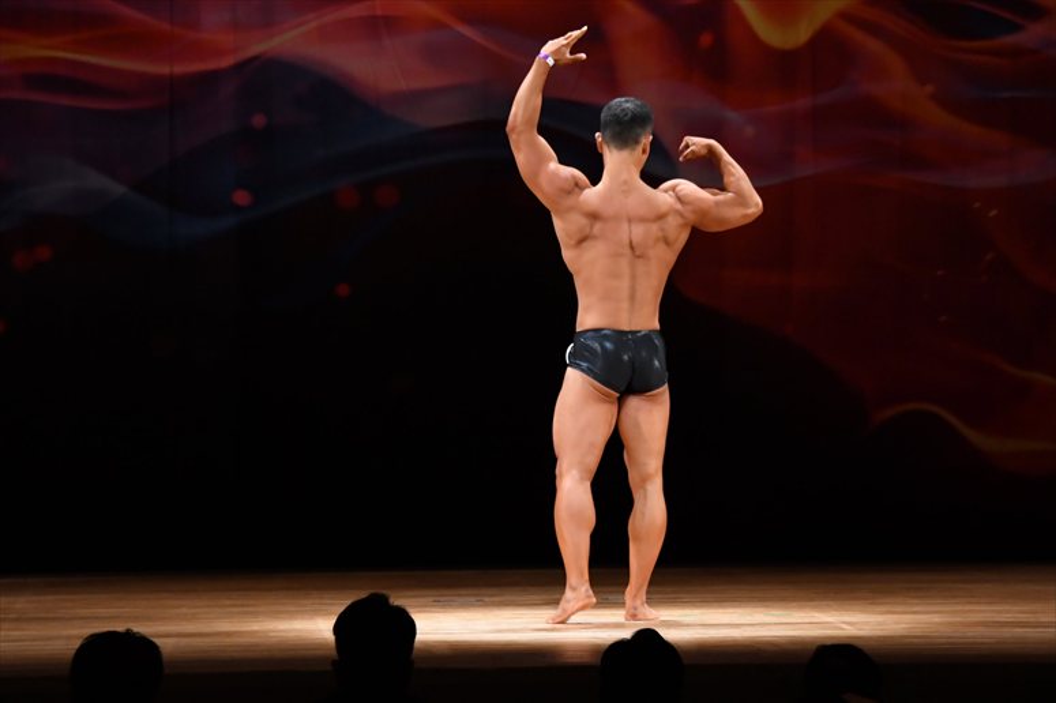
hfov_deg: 10.2
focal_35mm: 202
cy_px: 352
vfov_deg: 6.8
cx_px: 528
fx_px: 5923
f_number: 5.6
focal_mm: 135
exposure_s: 1/400
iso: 3200
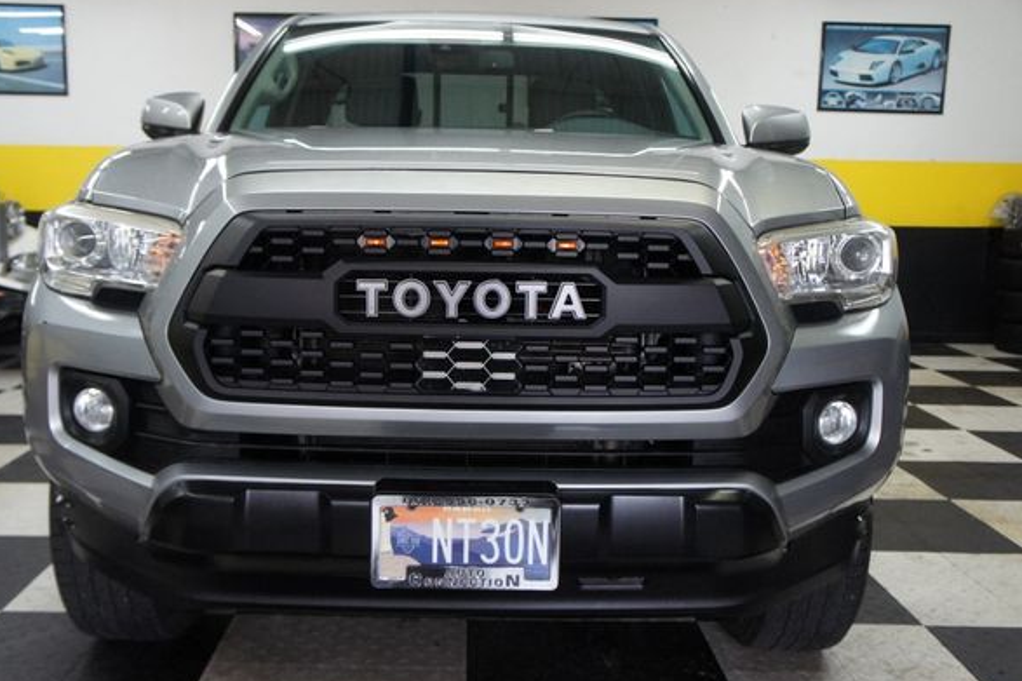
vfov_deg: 36.9
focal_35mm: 36
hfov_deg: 53.1
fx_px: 1022
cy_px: 348
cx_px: 493
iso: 1600
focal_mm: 22
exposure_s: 1/160
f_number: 4
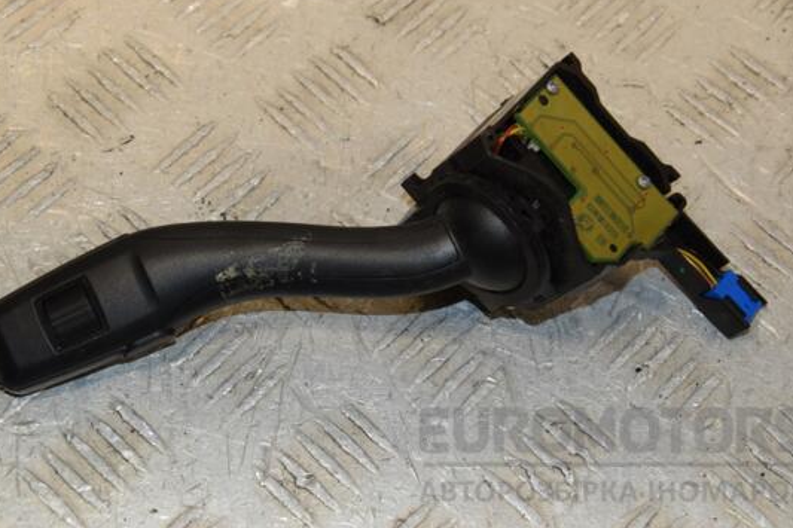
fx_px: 2158
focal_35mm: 98
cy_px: 232
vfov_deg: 14.0
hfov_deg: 20.8
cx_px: 391
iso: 800
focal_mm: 58
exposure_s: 1/200
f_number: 9
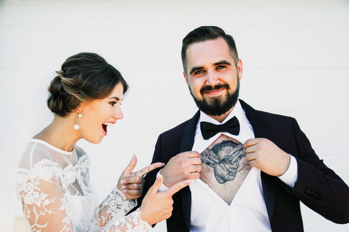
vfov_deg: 28.0
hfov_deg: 41.2
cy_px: 116
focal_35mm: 48
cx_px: 174
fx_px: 465
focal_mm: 32
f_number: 4.2
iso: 200
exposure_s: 1/3200
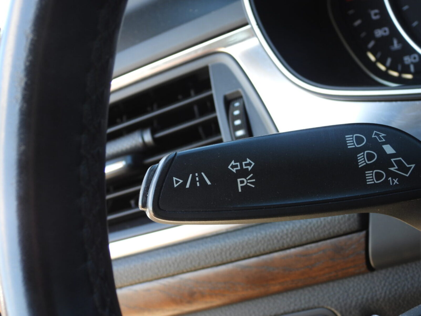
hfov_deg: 21.5
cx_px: 210
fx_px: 1107
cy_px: 158
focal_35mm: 91
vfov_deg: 16.2
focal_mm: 16.3
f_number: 3.5
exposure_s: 1/60
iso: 100
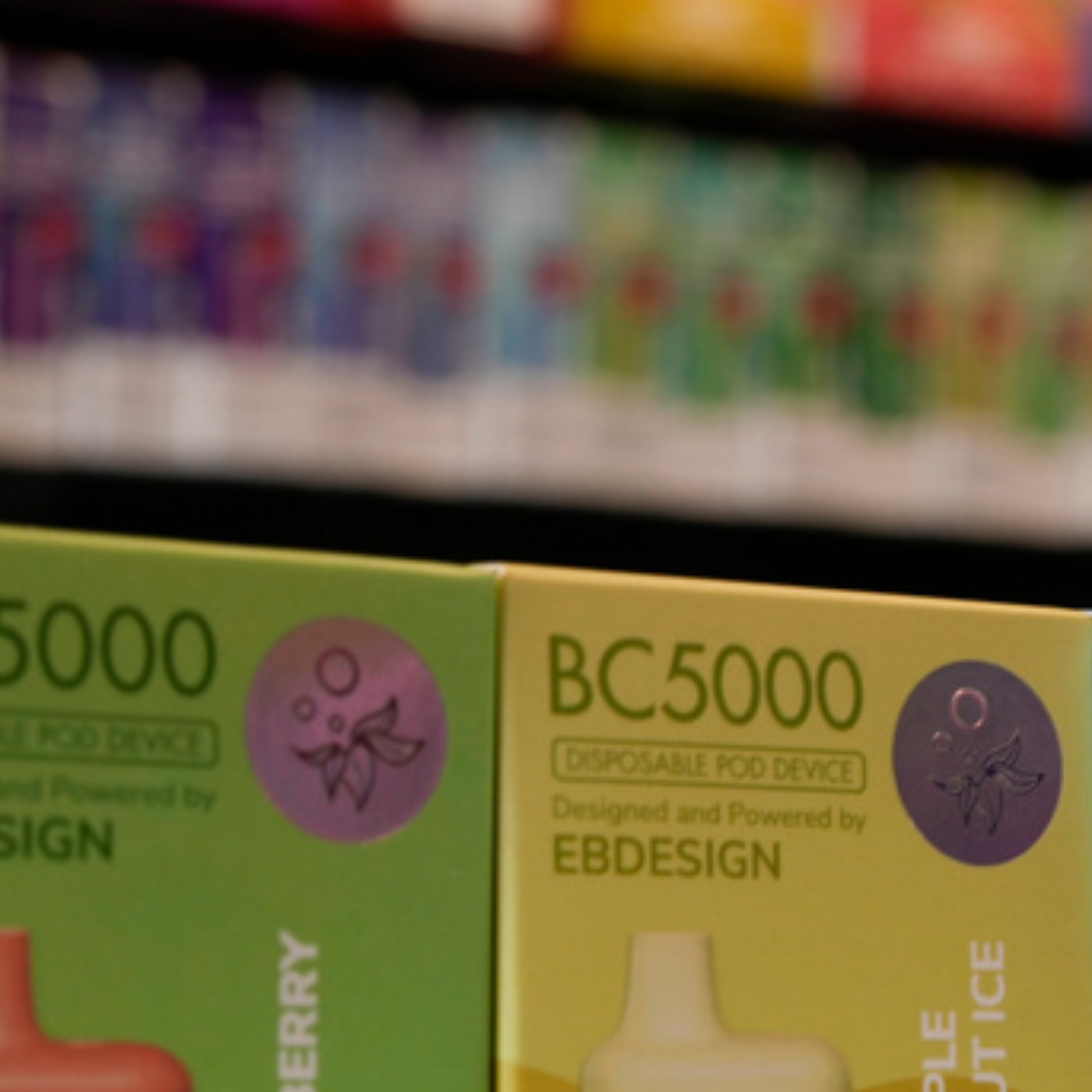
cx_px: 1149
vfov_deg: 13.6
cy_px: 1003
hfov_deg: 13.5
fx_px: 4533
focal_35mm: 127
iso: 400
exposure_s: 1/30
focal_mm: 50
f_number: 9
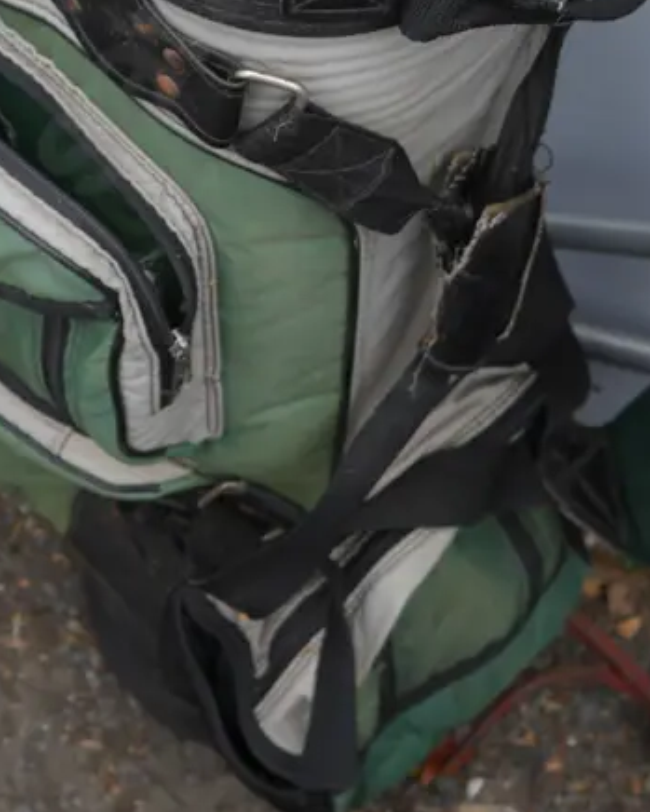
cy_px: -6
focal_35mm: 78
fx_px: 1875
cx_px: 198
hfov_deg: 19.6
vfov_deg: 23.4
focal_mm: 17
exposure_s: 1/125
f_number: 4
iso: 200
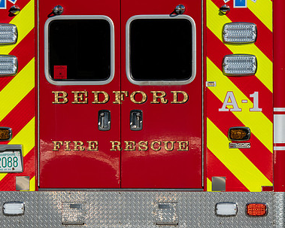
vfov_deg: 5.3
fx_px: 2454
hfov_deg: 6.6
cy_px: 99
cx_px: 258
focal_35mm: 291
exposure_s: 1/2500
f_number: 6.3
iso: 500
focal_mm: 130
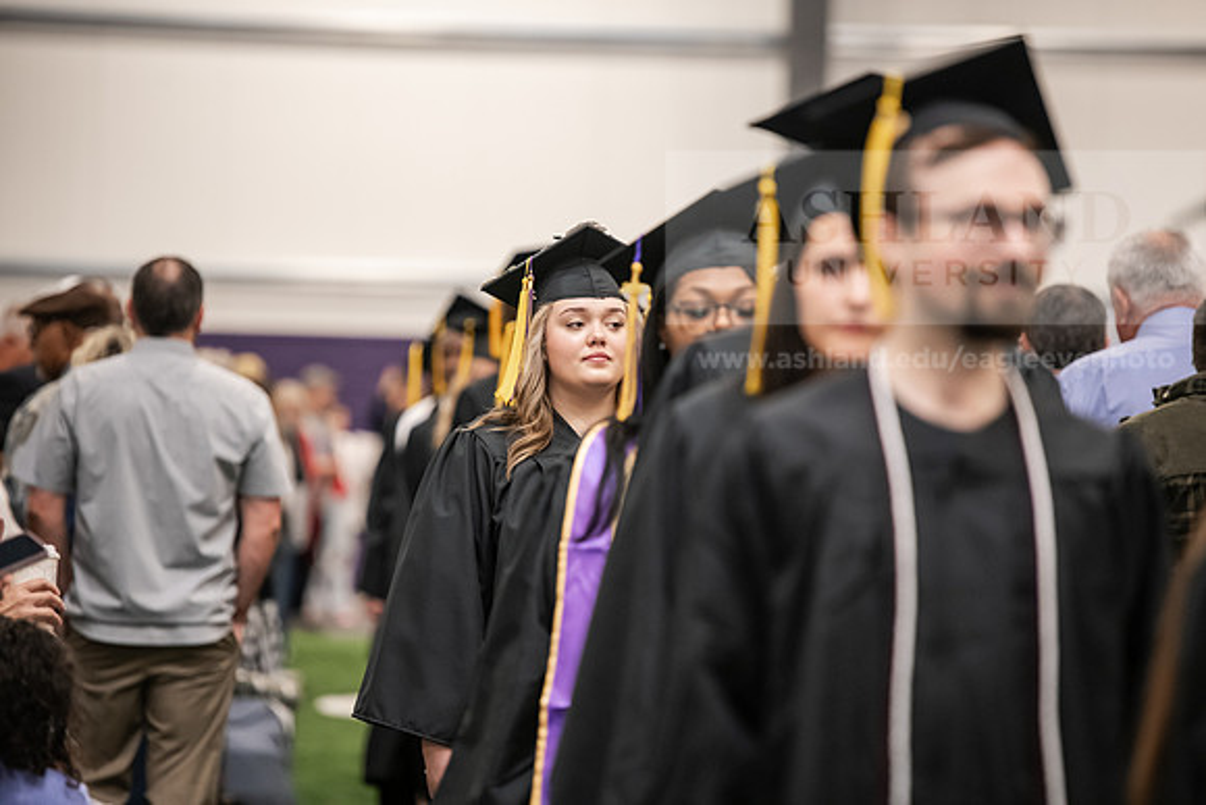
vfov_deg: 7.6
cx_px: 603
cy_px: 402
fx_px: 6031
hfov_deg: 11.4
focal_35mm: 180
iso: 2500
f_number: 3.2
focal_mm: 180
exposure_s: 1/200
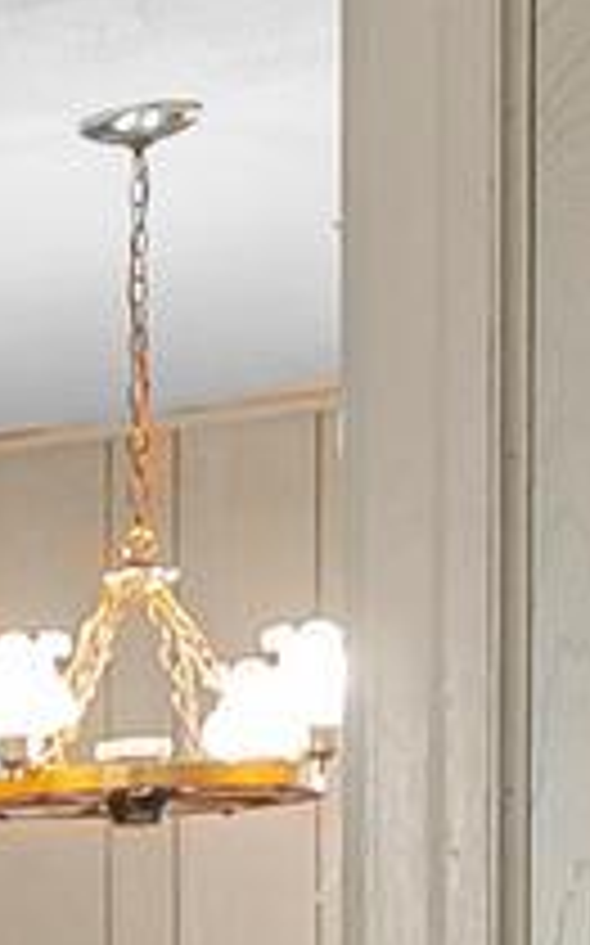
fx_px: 3581
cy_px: 1256
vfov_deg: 14.4
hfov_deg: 6.6
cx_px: -2063
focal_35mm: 139
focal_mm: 14
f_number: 2.8
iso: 1600
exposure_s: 1/125
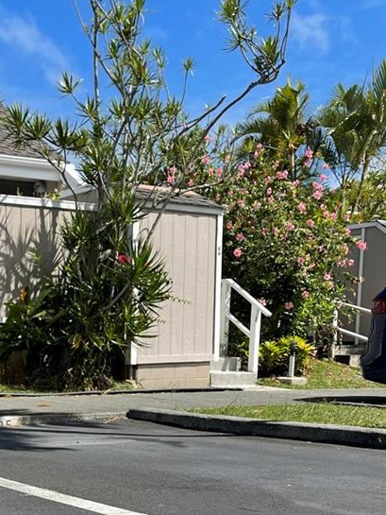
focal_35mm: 55
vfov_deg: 33.0
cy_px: 471
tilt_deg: -8.7
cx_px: 13
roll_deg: +0.2
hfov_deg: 25.4
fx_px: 817
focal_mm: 5.1
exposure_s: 1/3448
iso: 32
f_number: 1.6
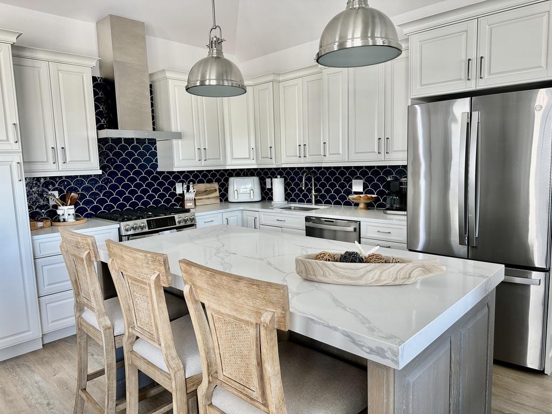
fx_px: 383
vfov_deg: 56.8
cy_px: 207
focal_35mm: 24
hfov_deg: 71.6
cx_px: 276
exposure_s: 1/121
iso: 125
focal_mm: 6.86
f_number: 1.78
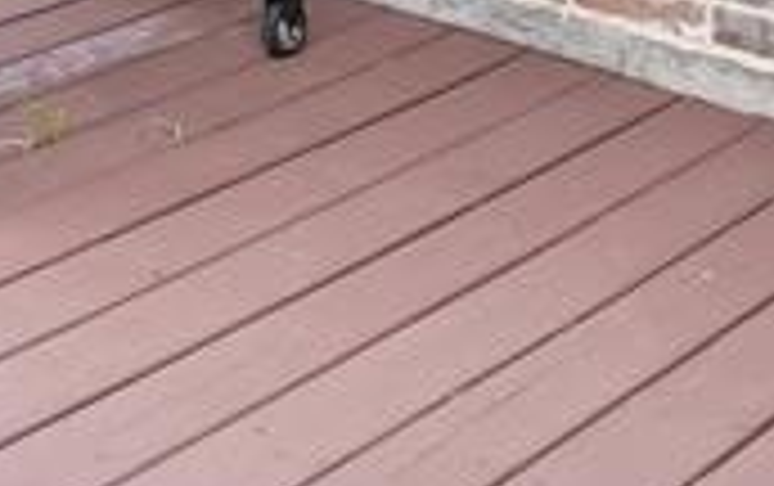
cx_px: -194
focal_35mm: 97
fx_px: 2049
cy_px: -729
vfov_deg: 11.1
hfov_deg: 19.9
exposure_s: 1/500
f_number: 8
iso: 400
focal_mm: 16
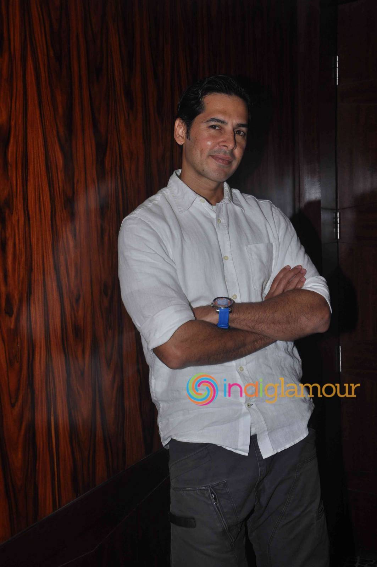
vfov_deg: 41.2
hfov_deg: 28.0
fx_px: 756
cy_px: 284
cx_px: 188
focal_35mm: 48
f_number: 9
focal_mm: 32
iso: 320
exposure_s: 1/250
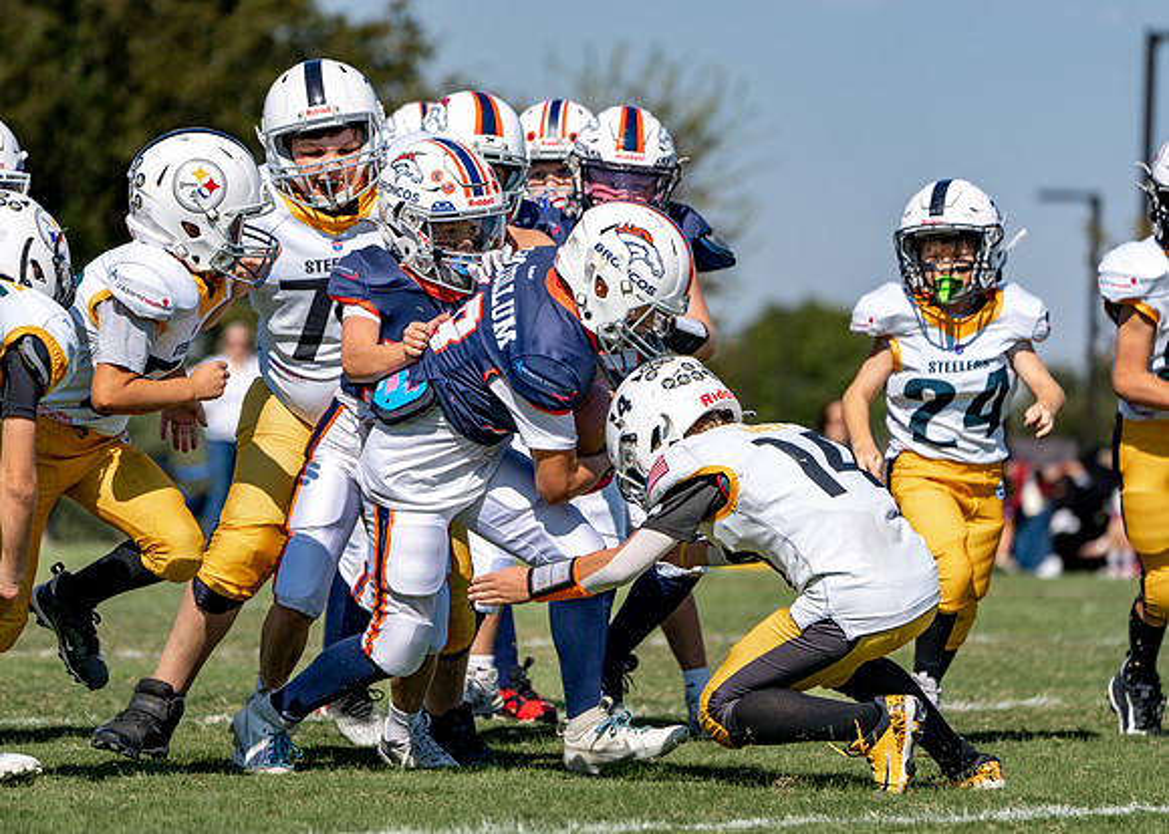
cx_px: 517
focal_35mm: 309
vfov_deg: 4.7
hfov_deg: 6.5
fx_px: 10243
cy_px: 440
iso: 125
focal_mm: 259
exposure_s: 1/1250
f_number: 5.6
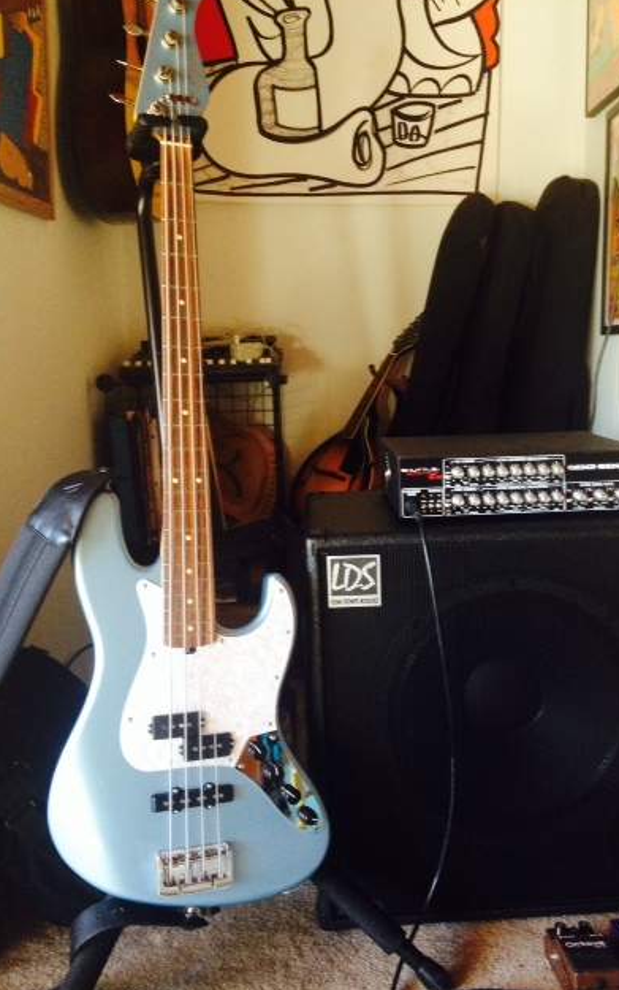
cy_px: 489
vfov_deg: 51.5
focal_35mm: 38
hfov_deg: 33.5
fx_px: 1025
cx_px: 375
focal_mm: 4.28
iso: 250
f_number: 2.4
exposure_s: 1/20
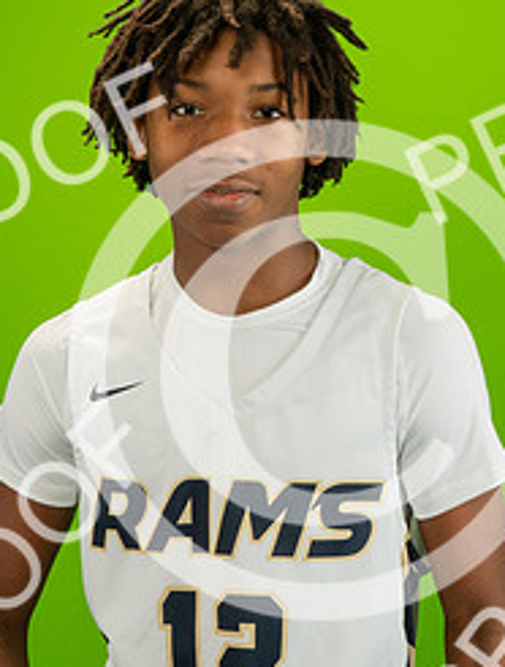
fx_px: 2129
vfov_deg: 17.8
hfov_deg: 13.5
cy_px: 294
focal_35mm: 110
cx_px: 258
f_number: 20
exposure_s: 1/60
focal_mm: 35
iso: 800
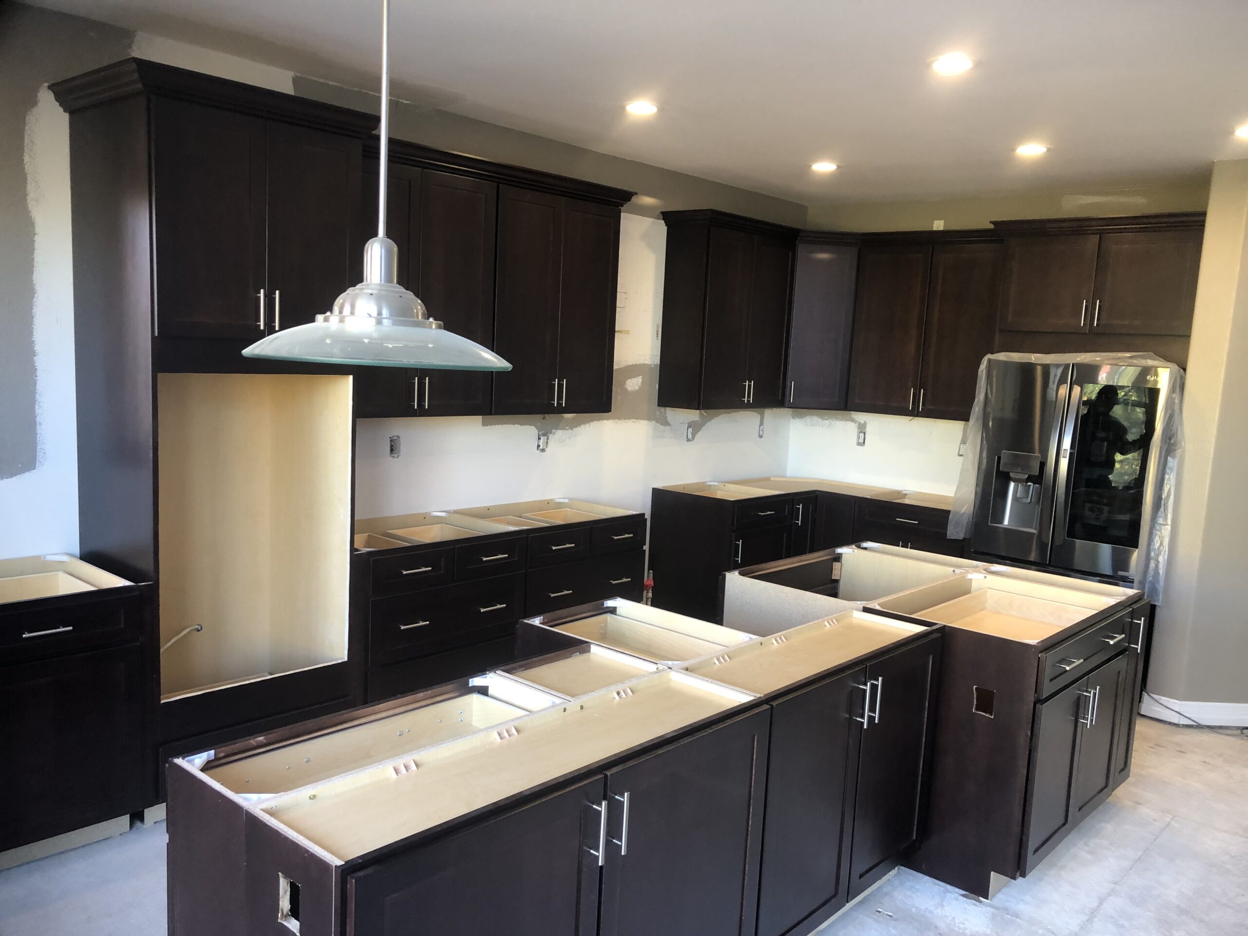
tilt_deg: -7.9
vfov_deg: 49.7
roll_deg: -2.8
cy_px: 468
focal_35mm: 28
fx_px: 1009
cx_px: 624
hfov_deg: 63.4
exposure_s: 1/17
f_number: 1.8
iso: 40
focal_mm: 4
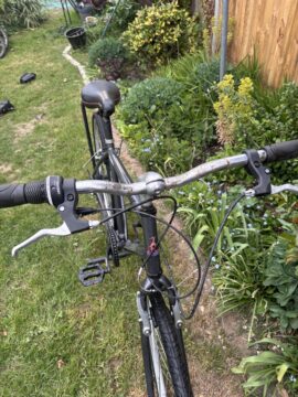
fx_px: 298
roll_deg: +4.5
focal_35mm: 26
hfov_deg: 53.1
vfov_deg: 67.3
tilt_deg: -41.4
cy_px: 198
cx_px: 149
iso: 125
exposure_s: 1/71
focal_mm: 5.96
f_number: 1.6
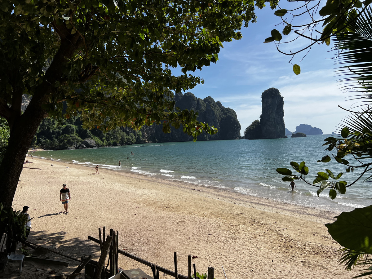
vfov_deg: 53.1
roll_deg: +2.9
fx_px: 279
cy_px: 140
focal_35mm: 26
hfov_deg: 67.3
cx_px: 186
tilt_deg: +0.6
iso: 50
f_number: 1.5
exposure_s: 1/6993
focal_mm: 5.7
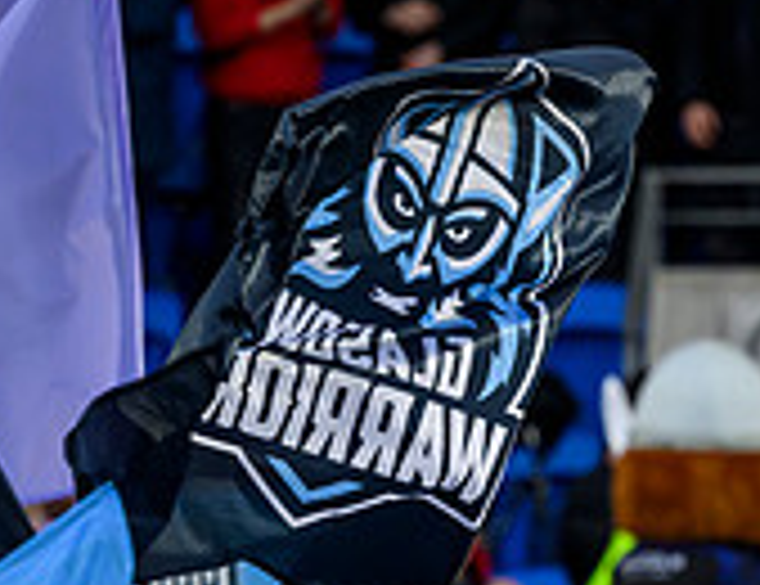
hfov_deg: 3.1
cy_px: 938
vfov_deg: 2.3
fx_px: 14226
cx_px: 1051
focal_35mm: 642
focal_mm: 170
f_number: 4
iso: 1250
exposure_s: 1/1000
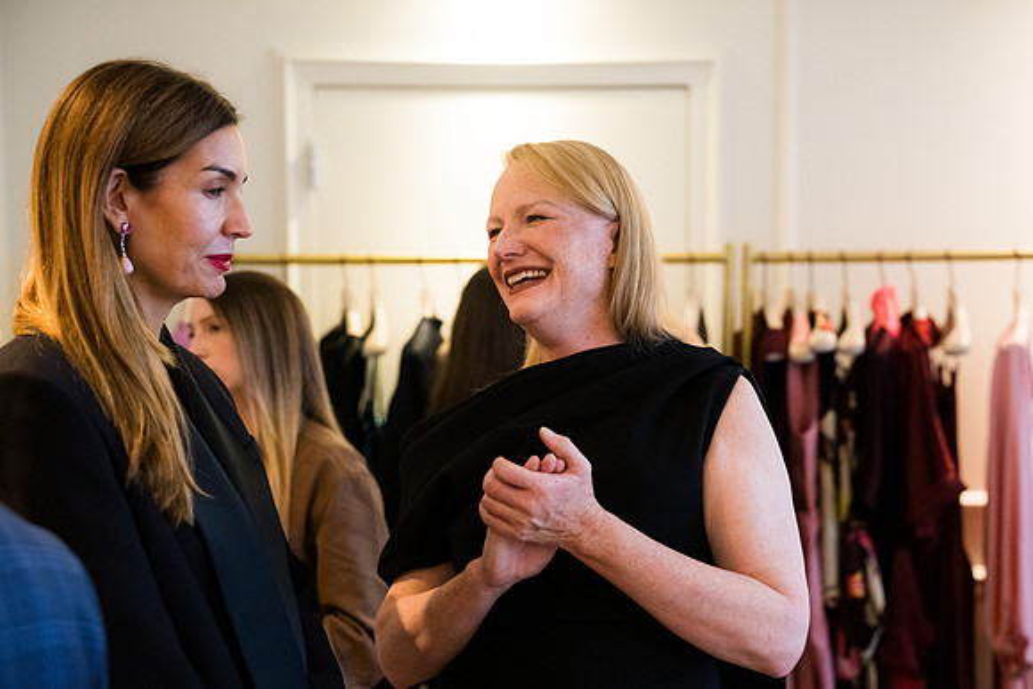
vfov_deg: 21.3
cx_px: 516
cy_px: 344
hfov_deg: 31.4
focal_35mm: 64
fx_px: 1837
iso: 4500
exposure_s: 1/160
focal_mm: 64
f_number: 3.2
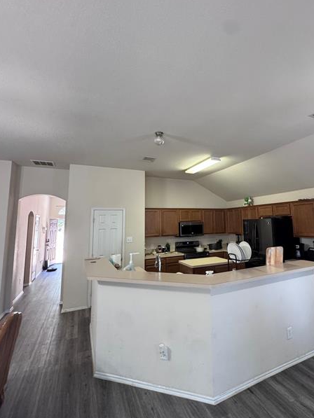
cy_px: 193
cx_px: 193
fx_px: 218
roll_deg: +2.8
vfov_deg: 87.6
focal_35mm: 18
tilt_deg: +7.0
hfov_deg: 70.7
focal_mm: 2.22
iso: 400
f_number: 2.2
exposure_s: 1/60
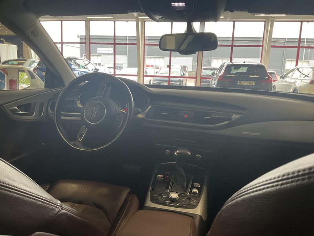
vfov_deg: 48.2
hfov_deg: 61.7
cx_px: 157
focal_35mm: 29
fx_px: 263
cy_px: 118
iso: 40
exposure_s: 1/49
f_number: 1.8
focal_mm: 3
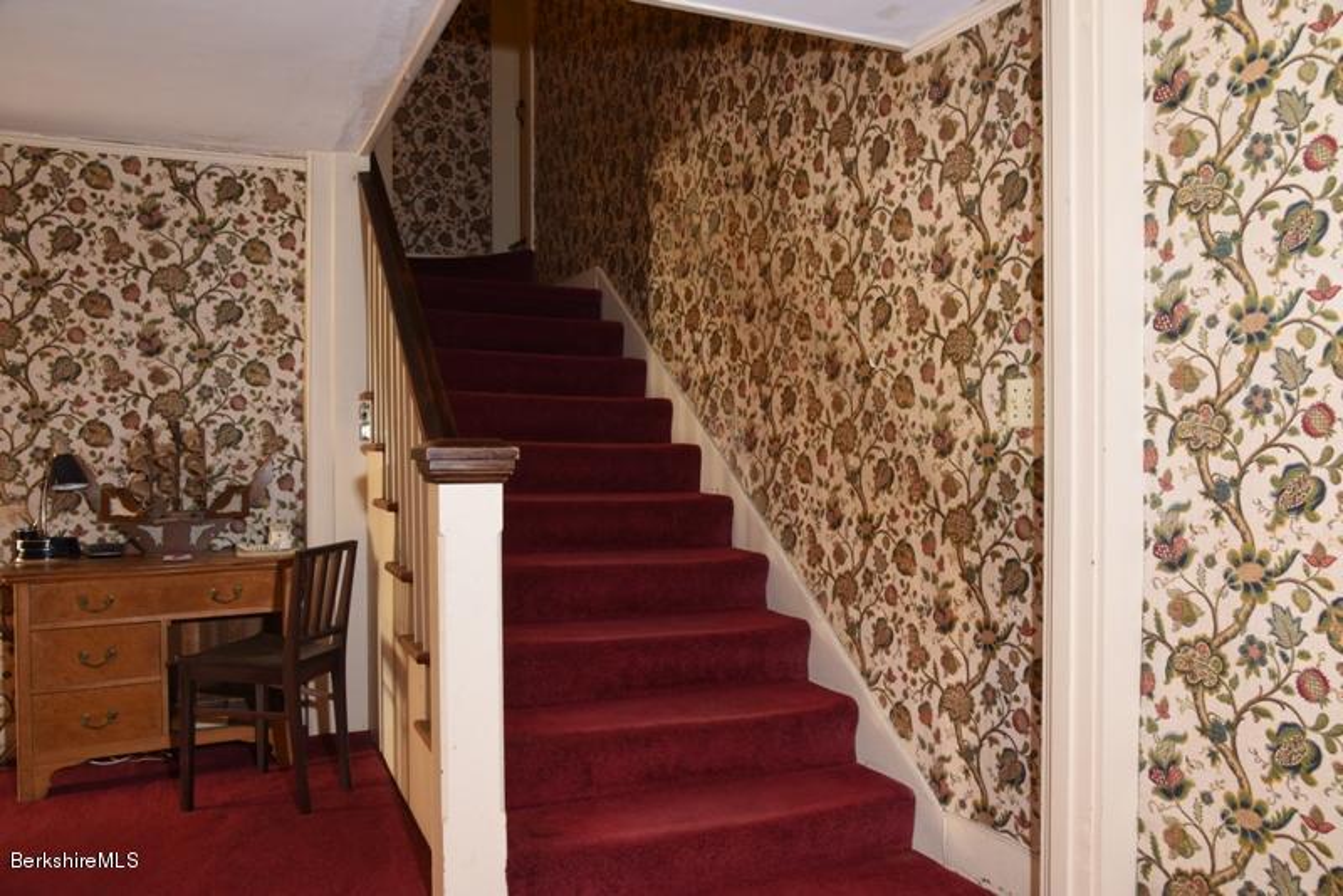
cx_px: 672
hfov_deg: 67.4
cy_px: 448
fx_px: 1008
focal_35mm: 27
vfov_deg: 48.0
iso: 800
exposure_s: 1/5
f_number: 10
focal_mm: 27
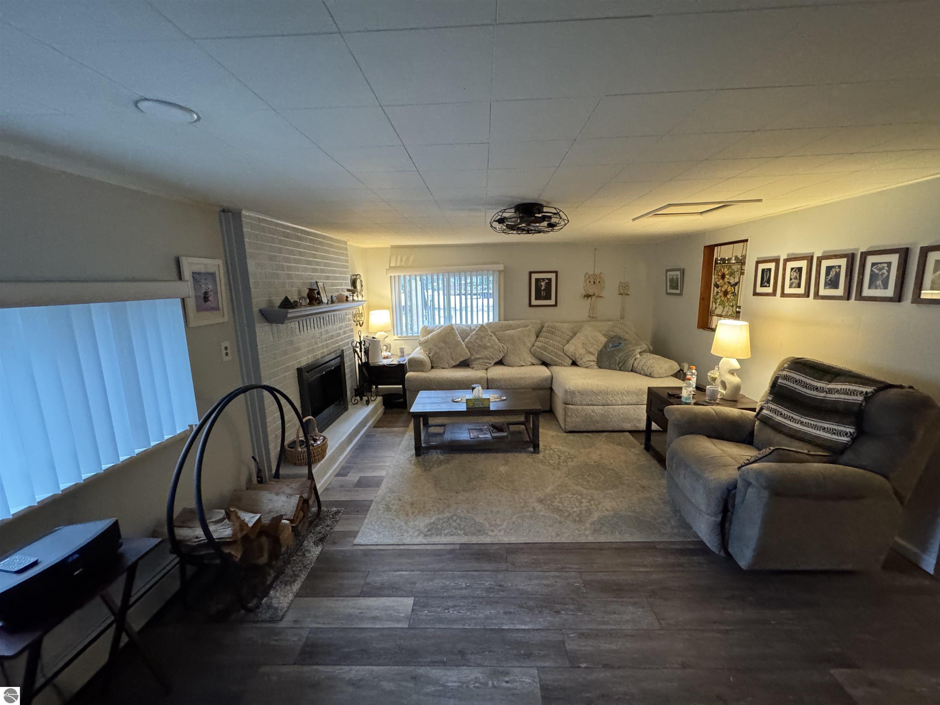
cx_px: 470
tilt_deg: -8.9
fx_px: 380
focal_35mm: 14
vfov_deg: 85.7
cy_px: 352
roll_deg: +0.4
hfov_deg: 102.1
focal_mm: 2.22
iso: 800
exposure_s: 1/60
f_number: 2.2
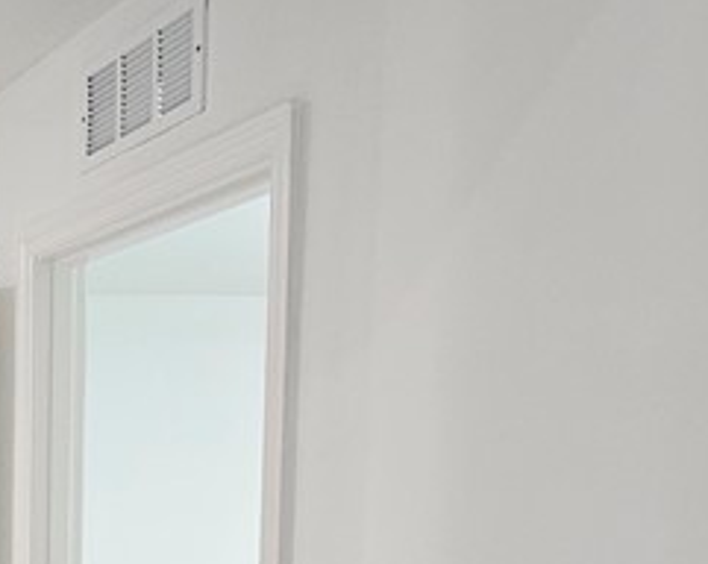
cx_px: -41
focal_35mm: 54
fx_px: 1130
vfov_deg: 25.2
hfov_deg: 31.5
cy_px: 679
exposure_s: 1/77.4
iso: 160
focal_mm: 2.2
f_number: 2.2
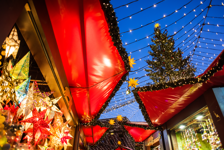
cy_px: 75
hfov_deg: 73.7
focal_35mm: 24
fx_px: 149
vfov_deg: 53.2
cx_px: 112
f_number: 3.2
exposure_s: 1/100
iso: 1000
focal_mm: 24
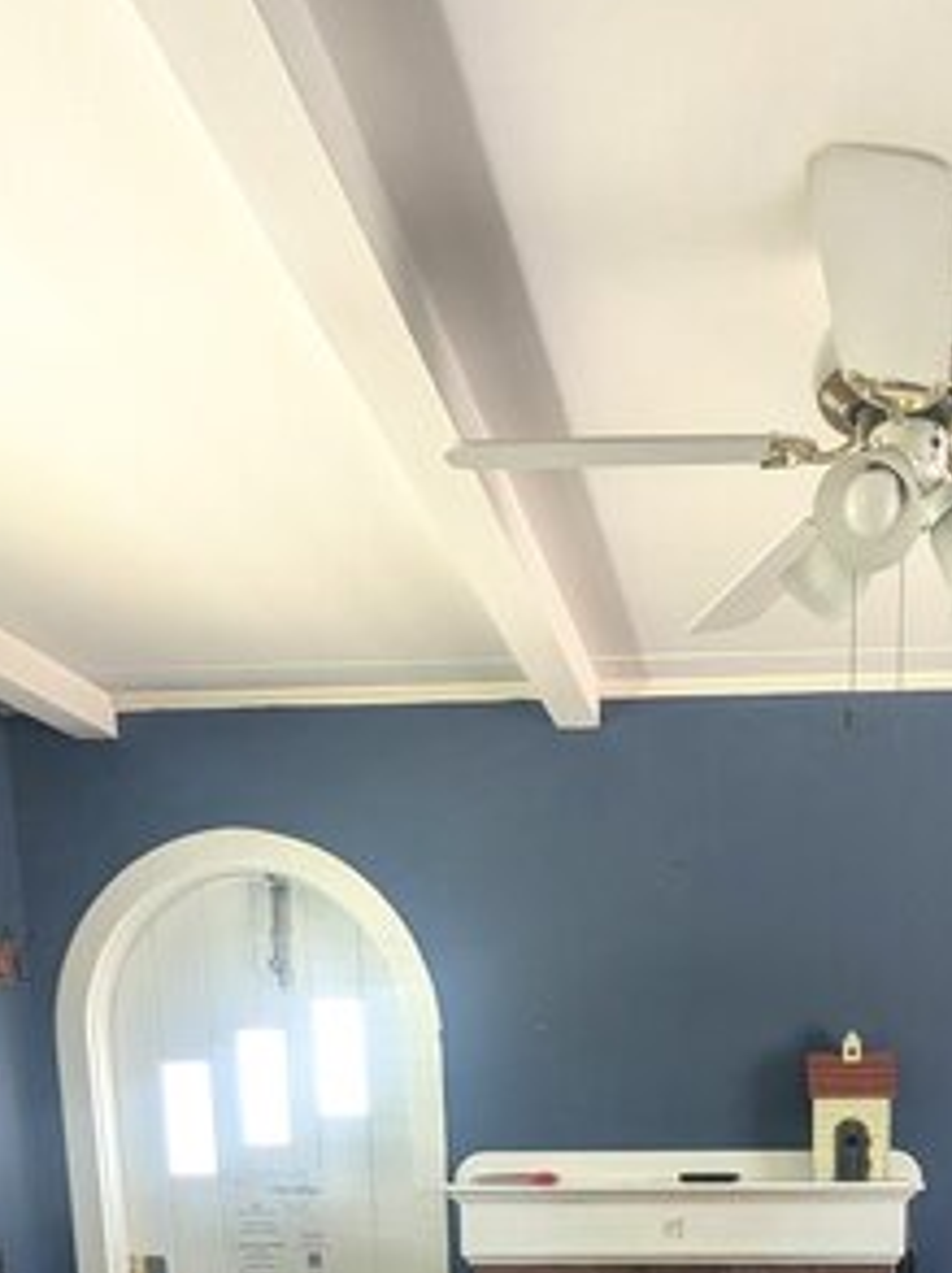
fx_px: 1286
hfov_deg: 39.7
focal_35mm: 35
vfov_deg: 43.1
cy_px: 1343
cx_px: 691
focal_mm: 2.35
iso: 82
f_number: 2.2
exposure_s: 1/30
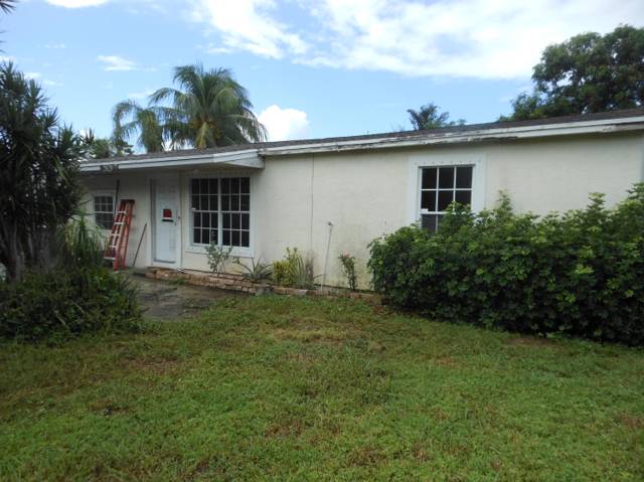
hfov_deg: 69.4
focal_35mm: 25
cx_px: 322
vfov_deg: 54.8
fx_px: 465
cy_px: 241
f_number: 3.2
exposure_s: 1/640
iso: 80
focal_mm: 4.5
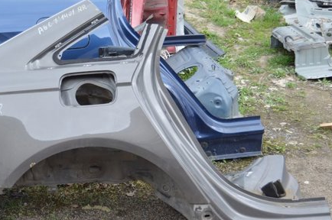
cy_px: 138
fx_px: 571
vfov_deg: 21.8
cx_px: 102
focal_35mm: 62
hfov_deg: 32.1
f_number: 5
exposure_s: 1/100
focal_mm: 28
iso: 400
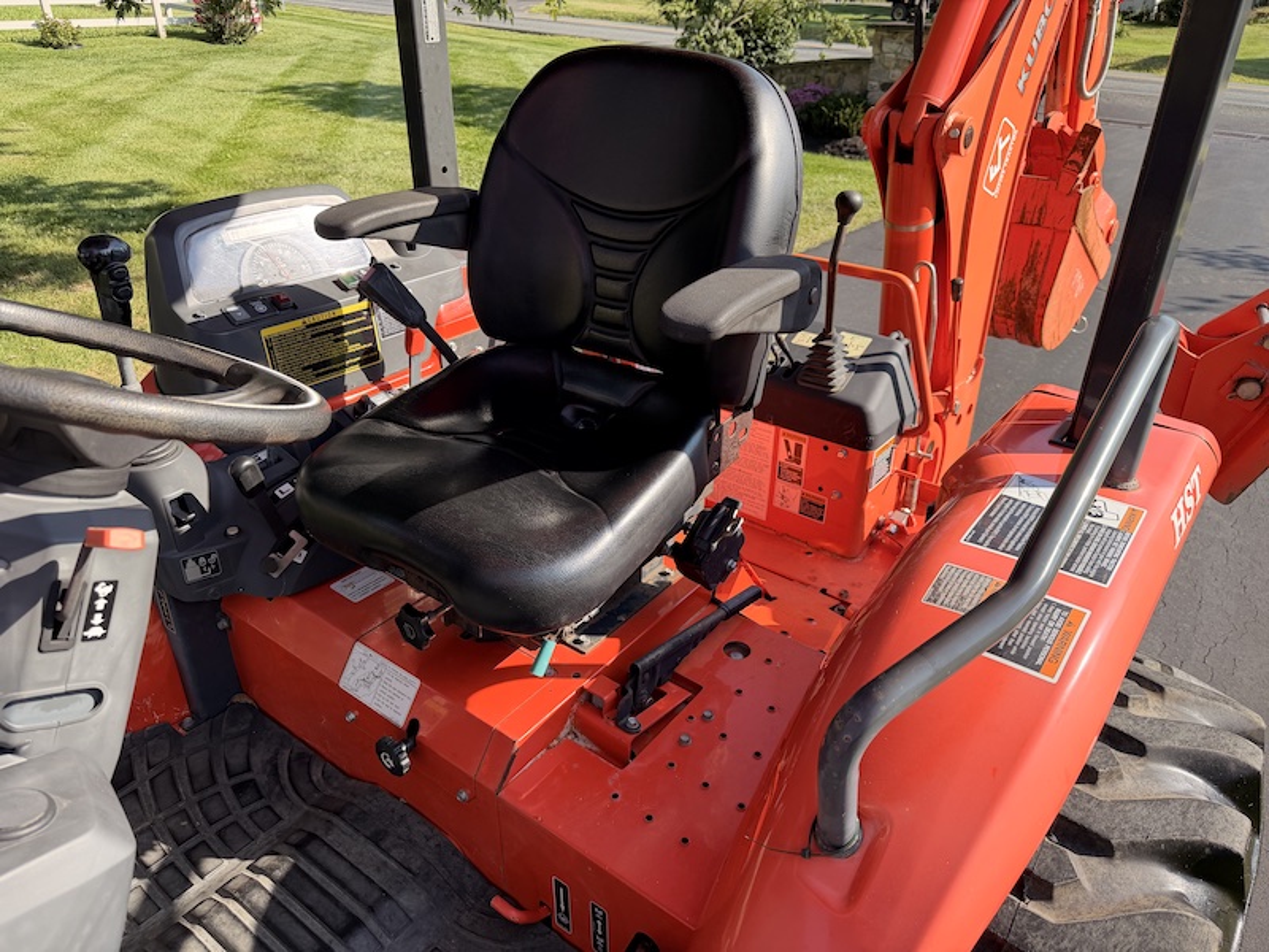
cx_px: 634
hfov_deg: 71.6
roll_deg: -0.6
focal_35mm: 24
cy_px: 476
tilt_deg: -28.1
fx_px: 880
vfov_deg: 56.8
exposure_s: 1/1618
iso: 100
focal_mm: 6.76
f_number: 1.78
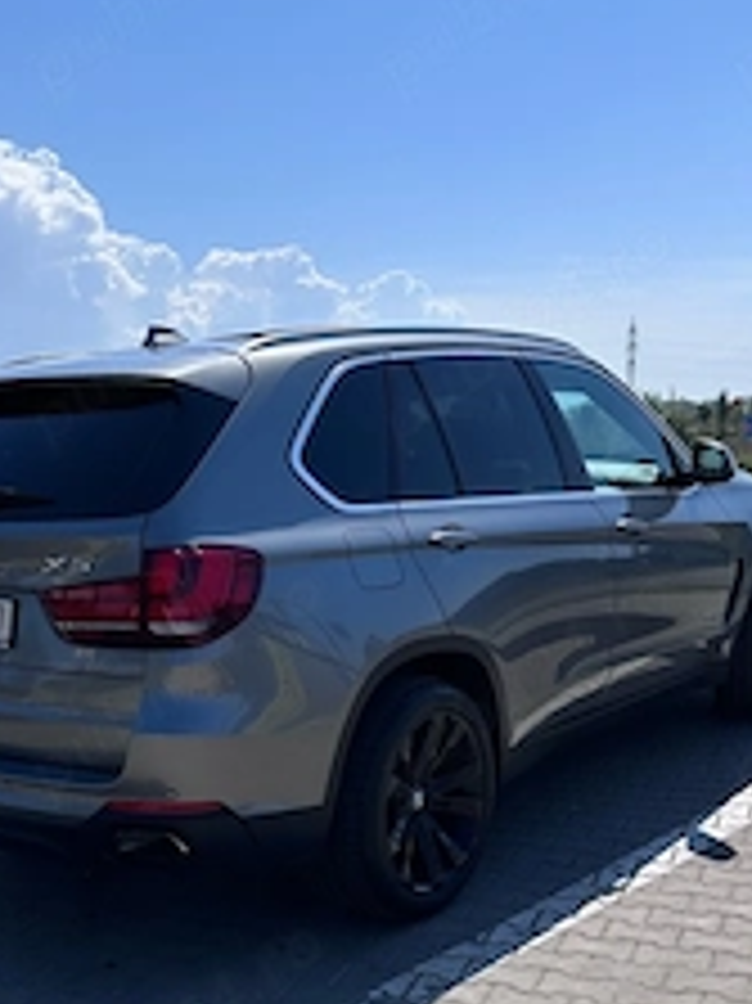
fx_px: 1247
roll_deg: +2.0
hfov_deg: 33.3
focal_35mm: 43
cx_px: 266
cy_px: 738
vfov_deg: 42.7
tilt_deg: -11.7
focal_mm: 6.86
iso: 80
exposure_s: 1/7042
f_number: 1.78
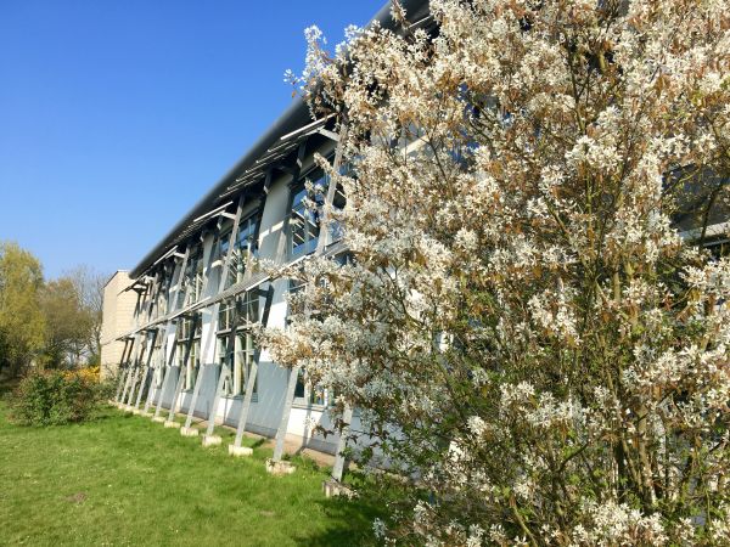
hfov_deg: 61.7
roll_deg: +0.2
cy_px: 274
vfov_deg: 48.2
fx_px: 612
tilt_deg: +9.0
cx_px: 365
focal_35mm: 29
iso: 25
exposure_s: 1/674
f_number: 2.2
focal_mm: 4.15
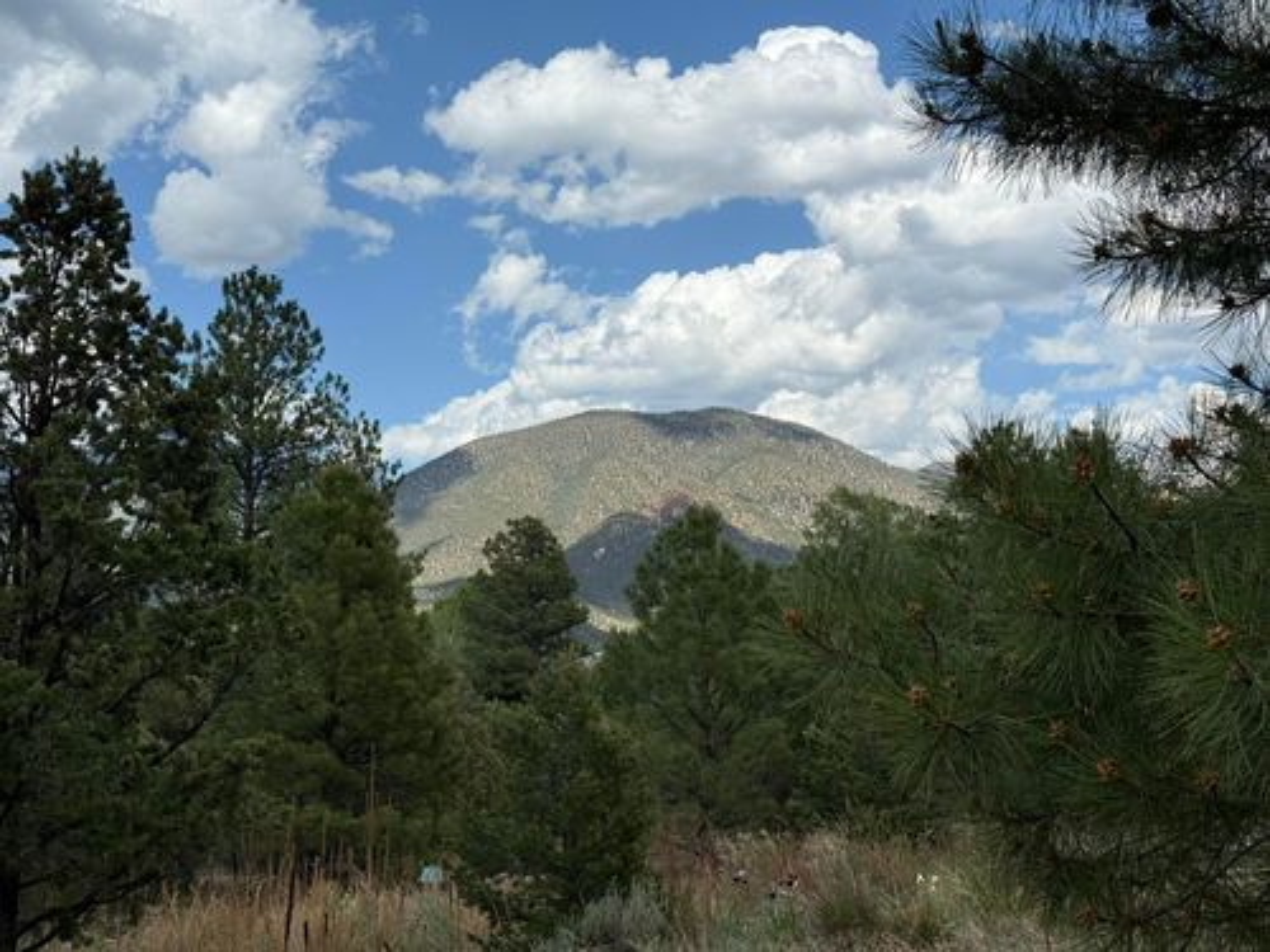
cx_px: 635
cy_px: 476
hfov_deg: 39.7
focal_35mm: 48
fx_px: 1761
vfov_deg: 30.3
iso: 64
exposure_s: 1/6024
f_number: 1.78
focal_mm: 6.76
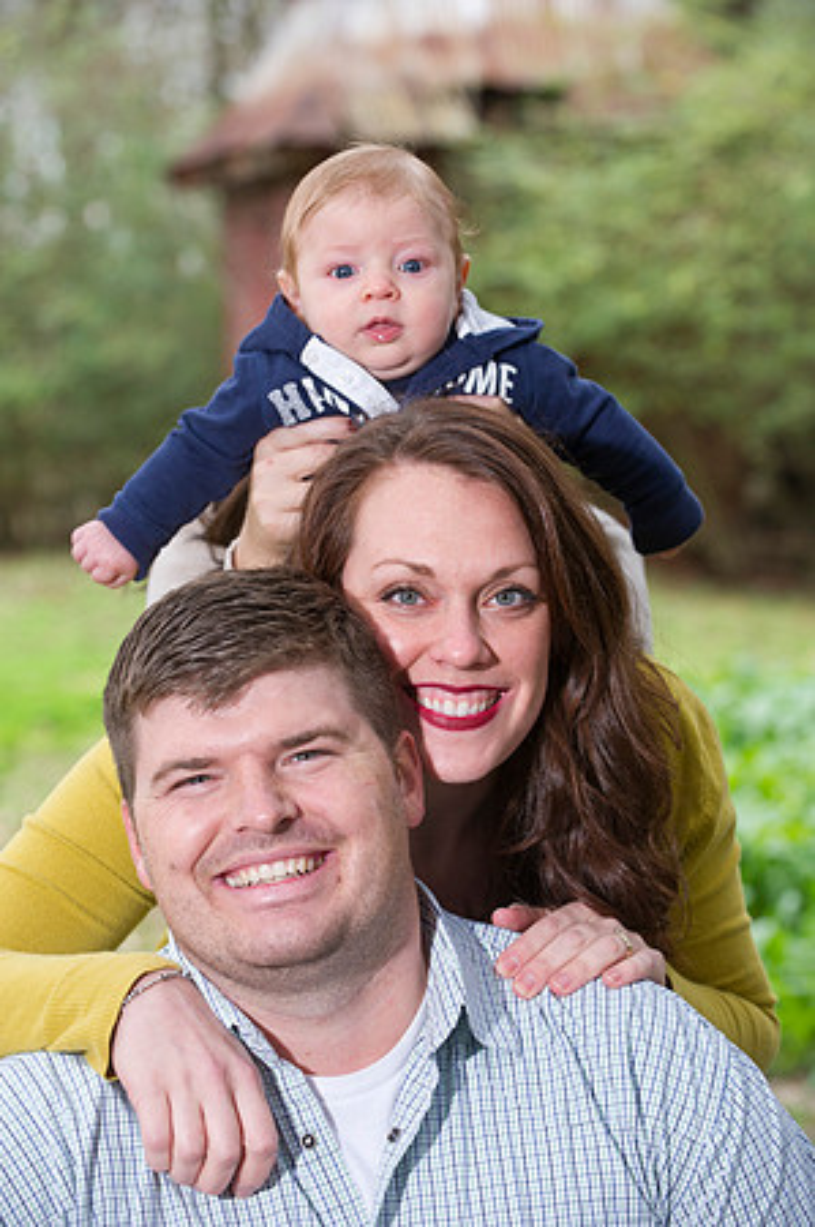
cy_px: 614
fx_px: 3744
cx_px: 408
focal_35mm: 110
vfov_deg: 18.6
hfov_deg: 12.4
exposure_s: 1/125
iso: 800
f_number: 5
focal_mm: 110
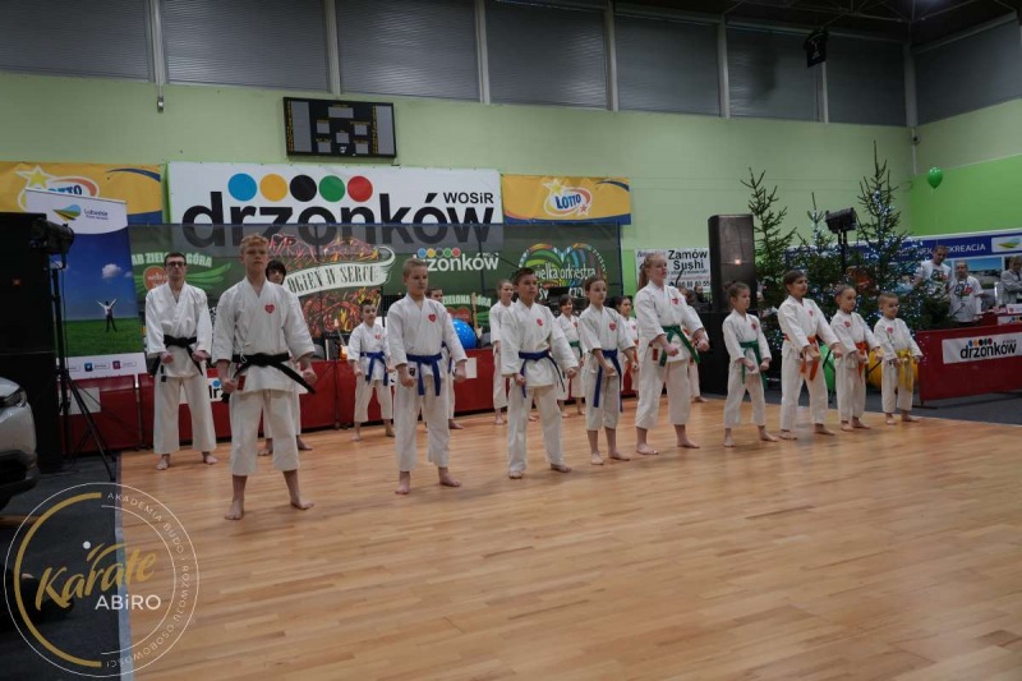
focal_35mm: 29
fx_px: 823
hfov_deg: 63.7
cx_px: 511
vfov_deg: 44.9
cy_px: 340
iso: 800
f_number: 4
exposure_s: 1/160
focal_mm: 29
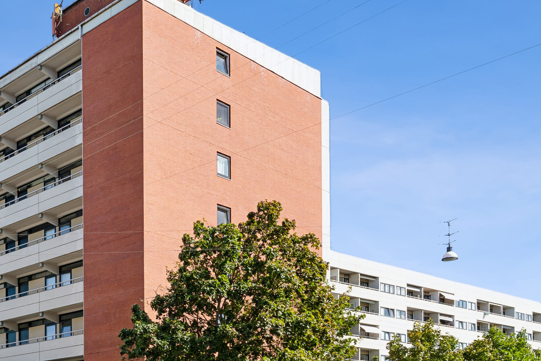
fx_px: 674
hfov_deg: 41.6
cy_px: 236
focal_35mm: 45
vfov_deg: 29.8
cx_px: 99
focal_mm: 16.3
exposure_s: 1/250
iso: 100
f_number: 6.3
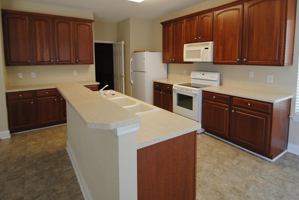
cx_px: 154
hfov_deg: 83.9
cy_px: 80
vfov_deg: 61.5
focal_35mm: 20
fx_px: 166
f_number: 3.5
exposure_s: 1/30
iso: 320
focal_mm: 10
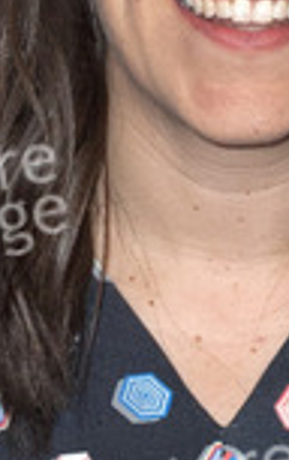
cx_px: 242
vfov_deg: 11.2
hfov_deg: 7.1
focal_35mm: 186
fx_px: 2337
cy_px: 66
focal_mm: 70
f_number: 4
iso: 500
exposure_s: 1/400
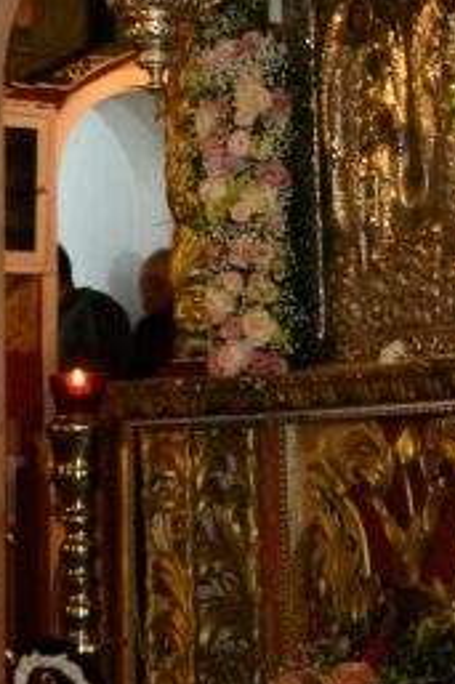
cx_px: 875
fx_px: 2126
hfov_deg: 11.2
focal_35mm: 112
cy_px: 44
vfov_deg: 17.9
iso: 1600
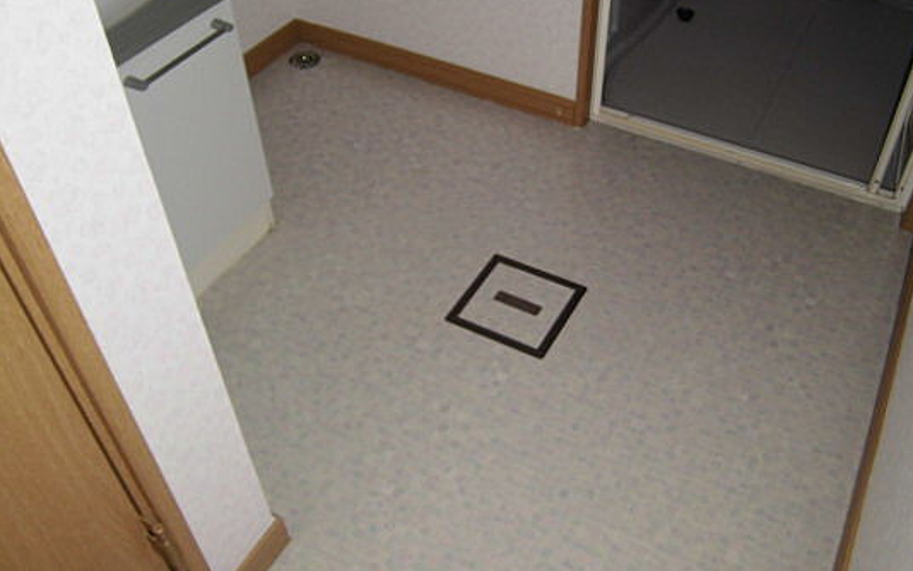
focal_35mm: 33
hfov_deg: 57.9
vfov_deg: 38.3
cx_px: 518
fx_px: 821
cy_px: 248
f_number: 2.8
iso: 100
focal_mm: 4.7
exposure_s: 1/60
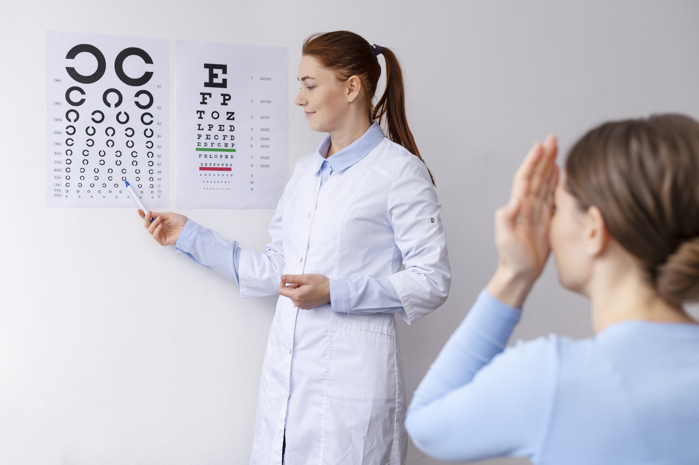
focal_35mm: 50
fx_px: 970
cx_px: 350
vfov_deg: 27.0
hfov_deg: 39.6
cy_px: 232
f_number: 3.5
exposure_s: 1/200
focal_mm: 50
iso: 320
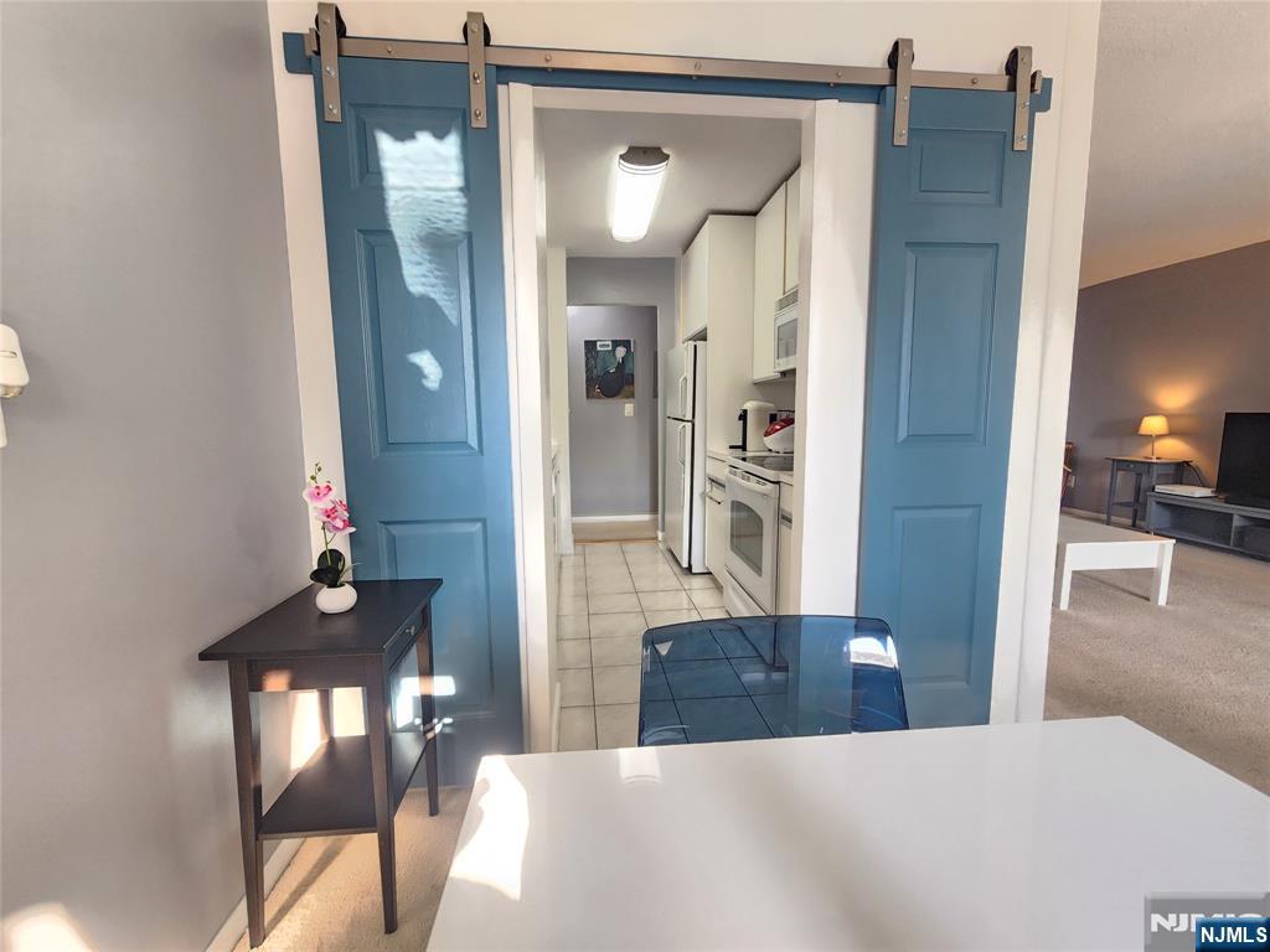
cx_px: 635
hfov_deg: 106.2
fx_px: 477
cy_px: 476
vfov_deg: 89.9
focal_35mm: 13
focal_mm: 2.2
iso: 400
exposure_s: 1/60
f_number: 2.2
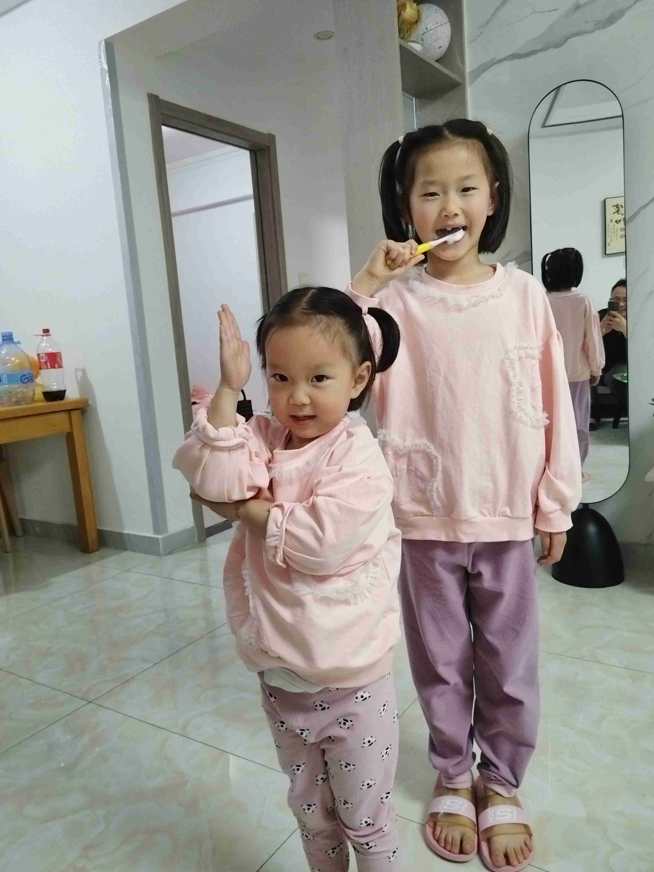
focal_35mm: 23
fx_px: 579
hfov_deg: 58.9
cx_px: 327
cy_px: 436
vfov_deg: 73.9
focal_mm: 5.52
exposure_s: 1/100
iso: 3303
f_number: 1.9
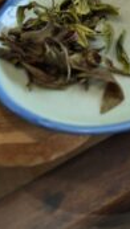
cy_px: -167
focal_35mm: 130
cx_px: 166
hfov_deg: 9.2
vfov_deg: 14.7
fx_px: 792
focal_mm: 6.5
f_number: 1.4
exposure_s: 1/120
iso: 16
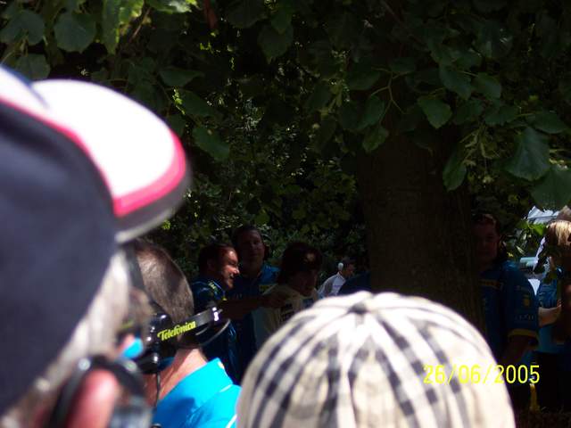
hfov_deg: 17.3
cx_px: 286
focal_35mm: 114
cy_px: 214
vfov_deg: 13.0
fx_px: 1880
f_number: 4.8
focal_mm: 24
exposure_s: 1/350
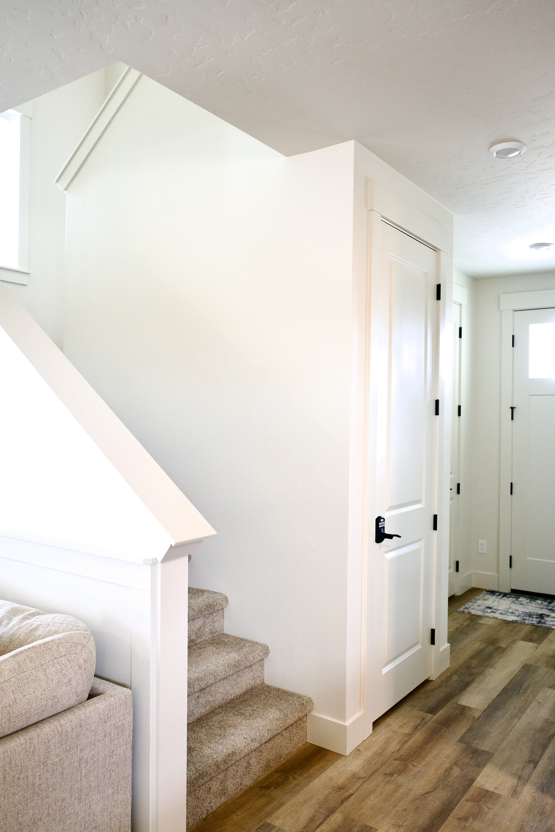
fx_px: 647
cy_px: 416
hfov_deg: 46.4
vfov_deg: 65.5
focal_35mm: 28
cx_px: 278
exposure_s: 1/160
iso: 1250
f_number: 4
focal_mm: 28
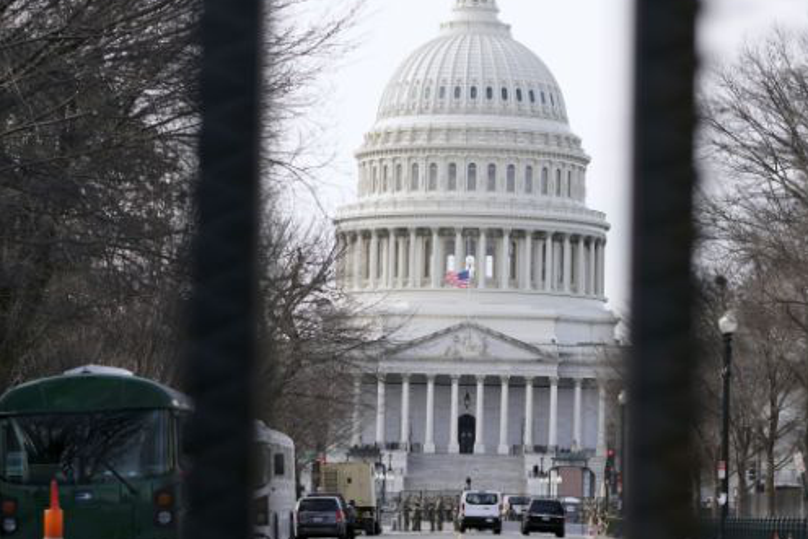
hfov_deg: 14.4
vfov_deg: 9.7
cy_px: 254
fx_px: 3188
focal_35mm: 142
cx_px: 467
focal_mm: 100
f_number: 5.6
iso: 200
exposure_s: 1/400
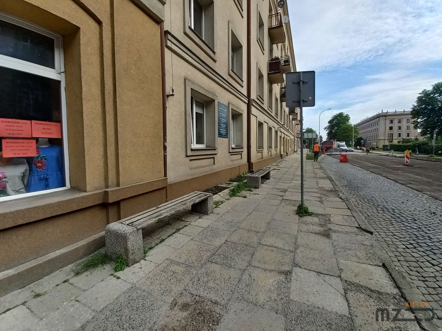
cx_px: 221
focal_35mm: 13
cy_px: 166
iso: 40
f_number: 2.2
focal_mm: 1.42
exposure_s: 1/1147
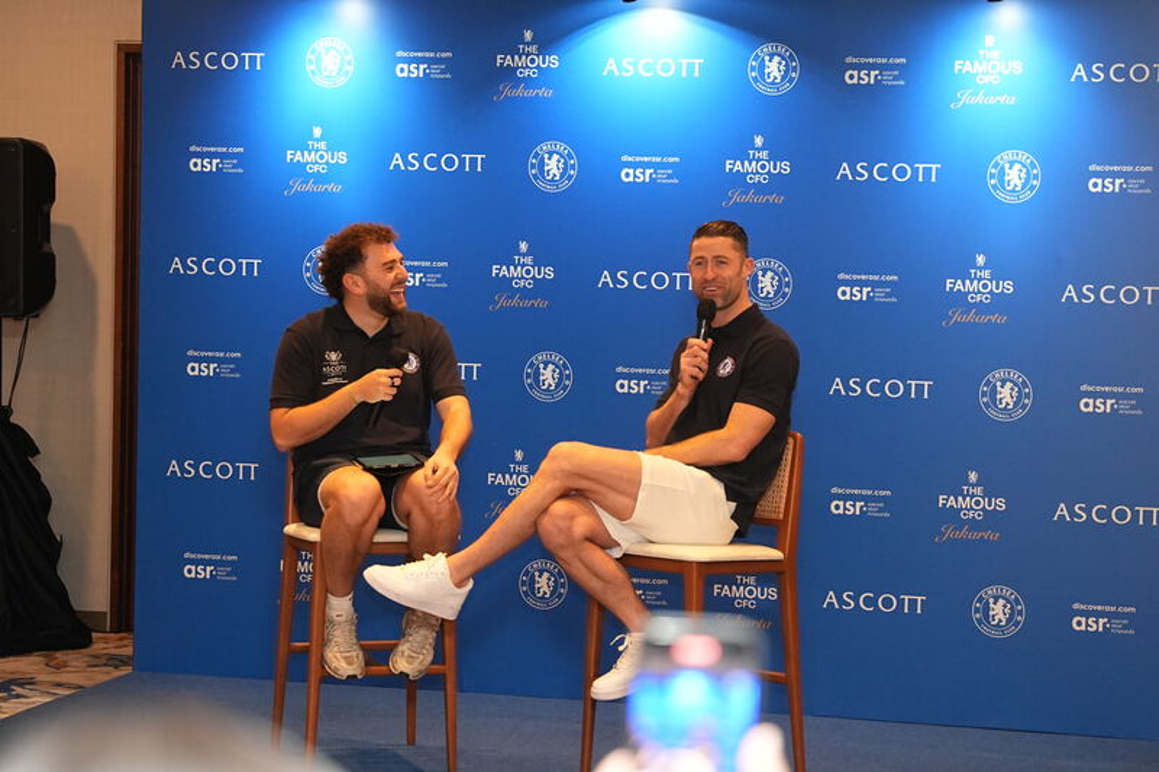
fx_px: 3154
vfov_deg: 14.0
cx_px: 580
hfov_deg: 20.8
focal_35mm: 98
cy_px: 386
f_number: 2.8
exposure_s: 1/200
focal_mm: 65.4
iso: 3200
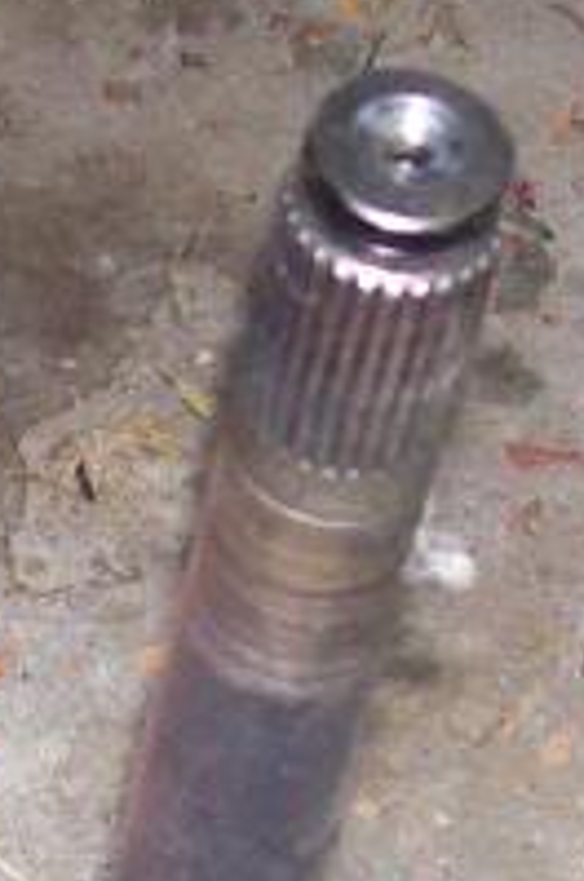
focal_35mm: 193
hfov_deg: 7.0
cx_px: -208
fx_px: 4712
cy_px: 819
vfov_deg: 10.6
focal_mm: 6
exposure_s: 1/64
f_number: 2.7
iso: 140
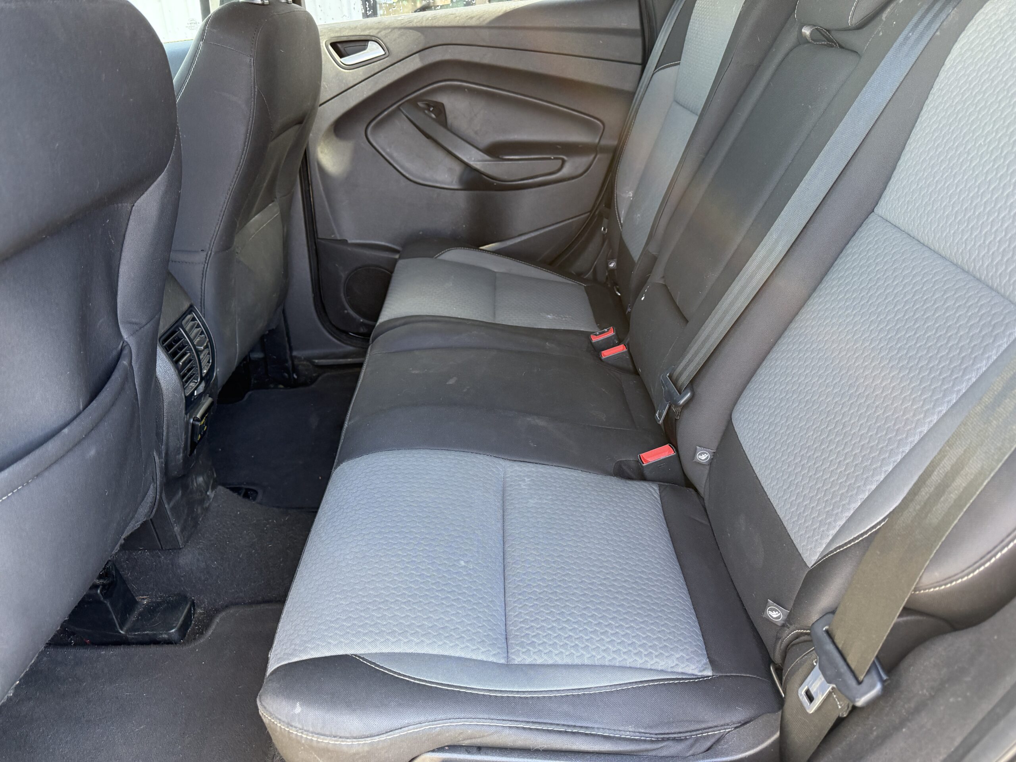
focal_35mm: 24
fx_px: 704
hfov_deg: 71.6
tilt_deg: -25.6
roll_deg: +2.6
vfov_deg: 56.8
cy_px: 381
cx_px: 508
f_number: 1.78
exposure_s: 1/103
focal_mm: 6.76
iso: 200
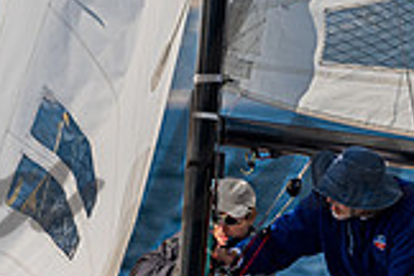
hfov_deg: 1.8
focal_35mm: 1141
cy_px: 43
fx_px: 13120
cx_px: 170
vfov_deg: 1.2
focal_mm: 260
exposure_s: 1/4000
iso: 400
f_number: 5
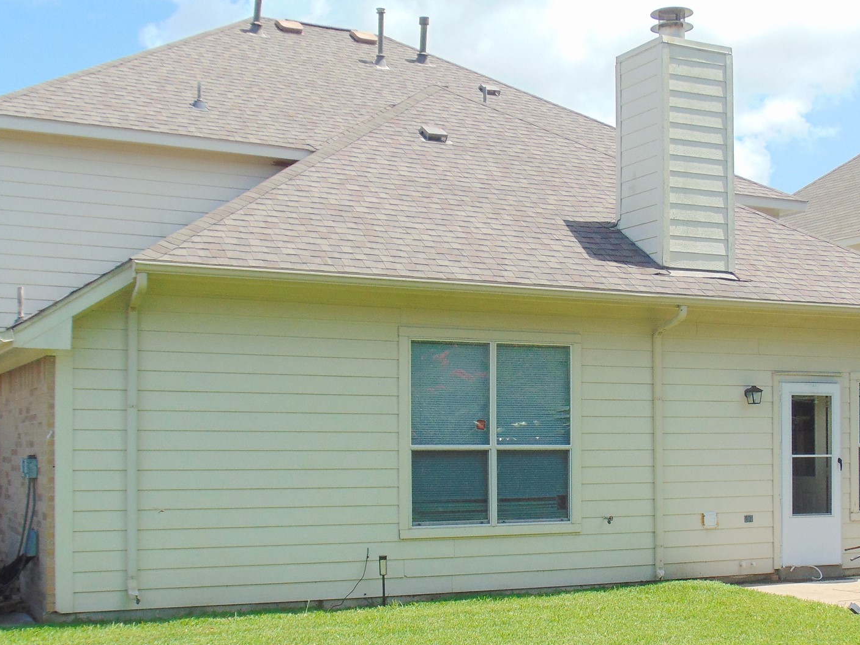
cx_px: 474
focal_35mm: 51
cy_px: 445
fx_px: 1267
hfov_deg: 37.5
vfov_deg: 28.3
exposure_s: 1/160
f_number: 8.3
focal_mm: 6.3
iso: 80
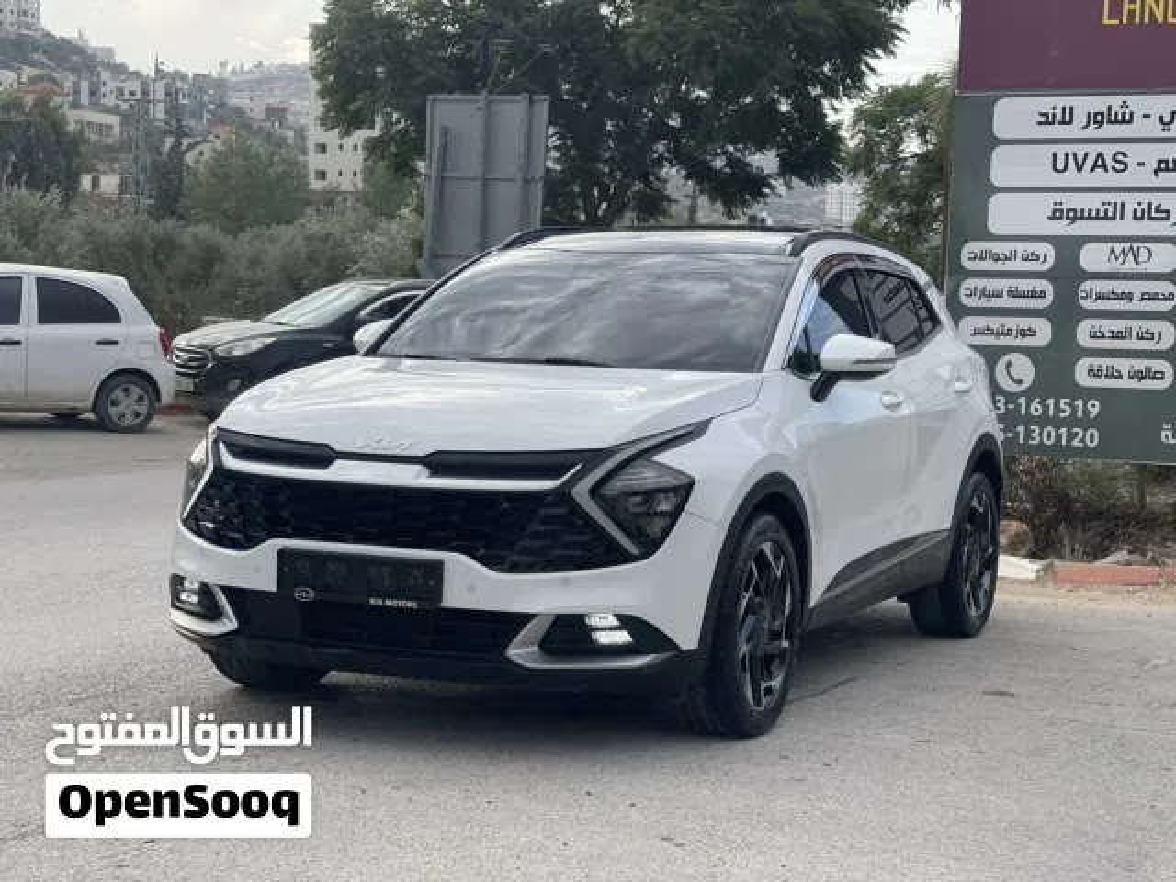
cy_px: 441
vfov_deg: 22.9
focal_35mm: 64
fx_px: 2174
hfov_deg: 30.3
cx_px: 588
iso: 32
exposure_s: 1/501
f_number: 2.2
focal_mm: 7.5
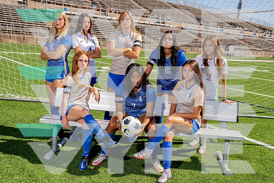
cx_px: 142
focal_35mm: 41
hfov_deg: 46.9
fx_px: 316
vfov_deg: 32.3
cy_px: 86
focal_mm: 39
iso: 100
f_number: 7.1
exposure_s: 1/250
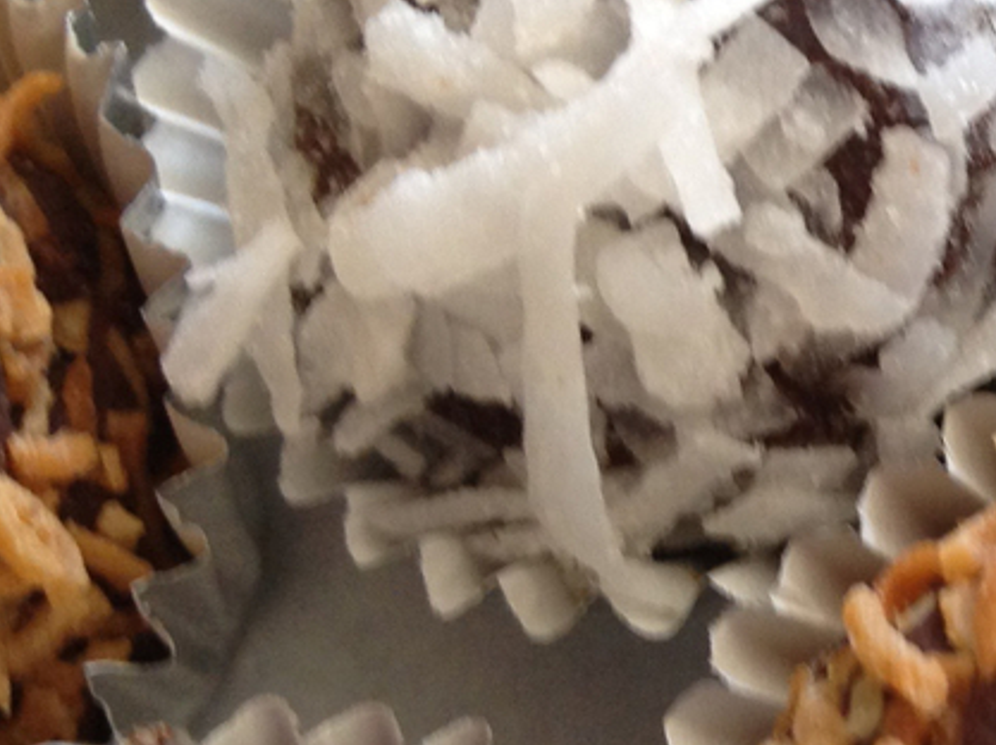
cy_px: 523
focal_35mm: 121
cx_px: 1607
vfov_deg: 12.2
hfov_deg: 14.8
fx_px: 3479
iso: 100
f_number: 2.4
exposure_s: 1/20
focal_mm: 4.28
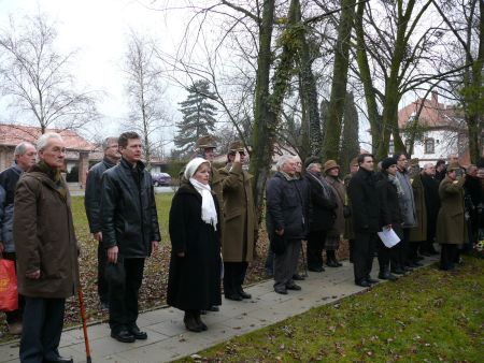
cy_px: 182
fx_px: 490
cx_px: 242
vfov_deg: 40.7
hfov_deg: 52.6
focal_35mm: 35
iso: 100
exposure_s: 1/100
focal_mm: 7.4
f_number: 2.8
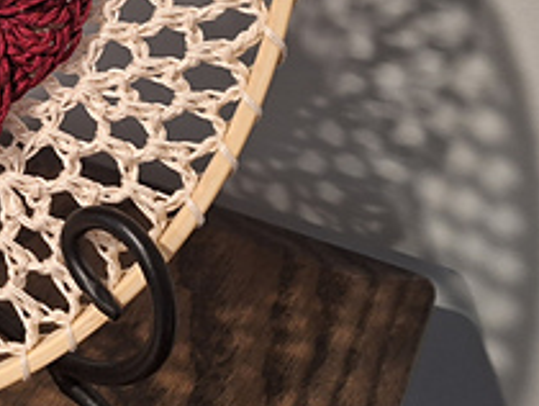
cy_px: -33
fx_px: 1091
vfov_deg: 20.2
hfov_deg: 24.1
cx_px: -175
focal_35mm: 70
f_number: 1.8
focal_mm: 5.54
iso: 400
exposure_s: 1/24
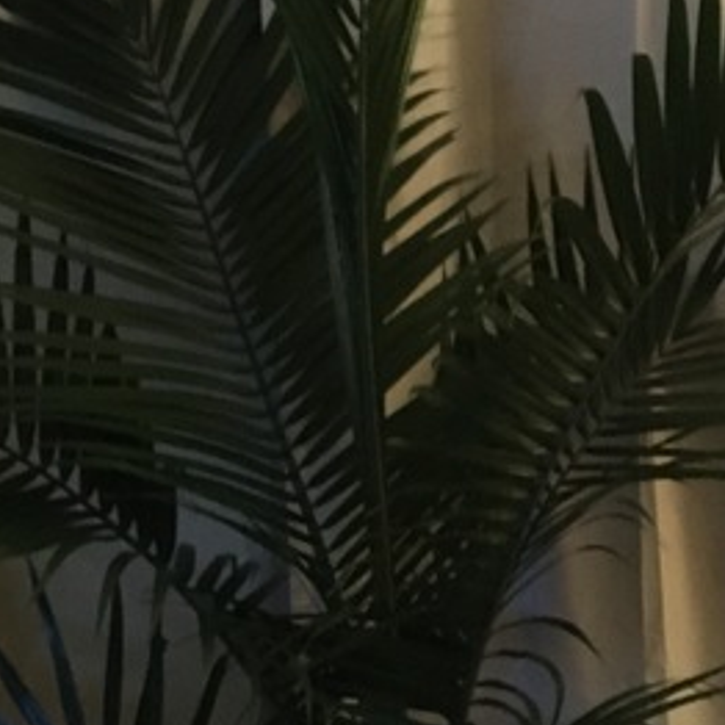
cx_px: 310
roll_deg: +3.5
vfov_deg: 18.9
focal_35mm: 90
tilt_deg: -14.7
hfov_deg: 19.3
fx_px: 2133
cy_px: 670
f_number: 2.2
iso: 640
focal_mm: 4.15
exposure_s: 1/15
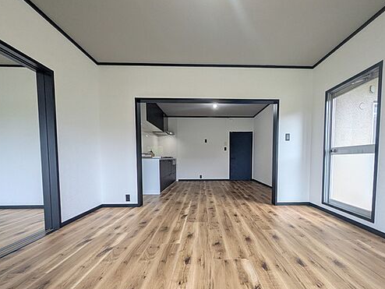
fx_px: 189
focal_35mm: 17
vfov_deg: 74.1
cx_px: 210
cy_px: 171
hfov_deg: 90.8
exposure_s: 1/60
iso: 78
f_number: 2.2
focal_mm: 1.83
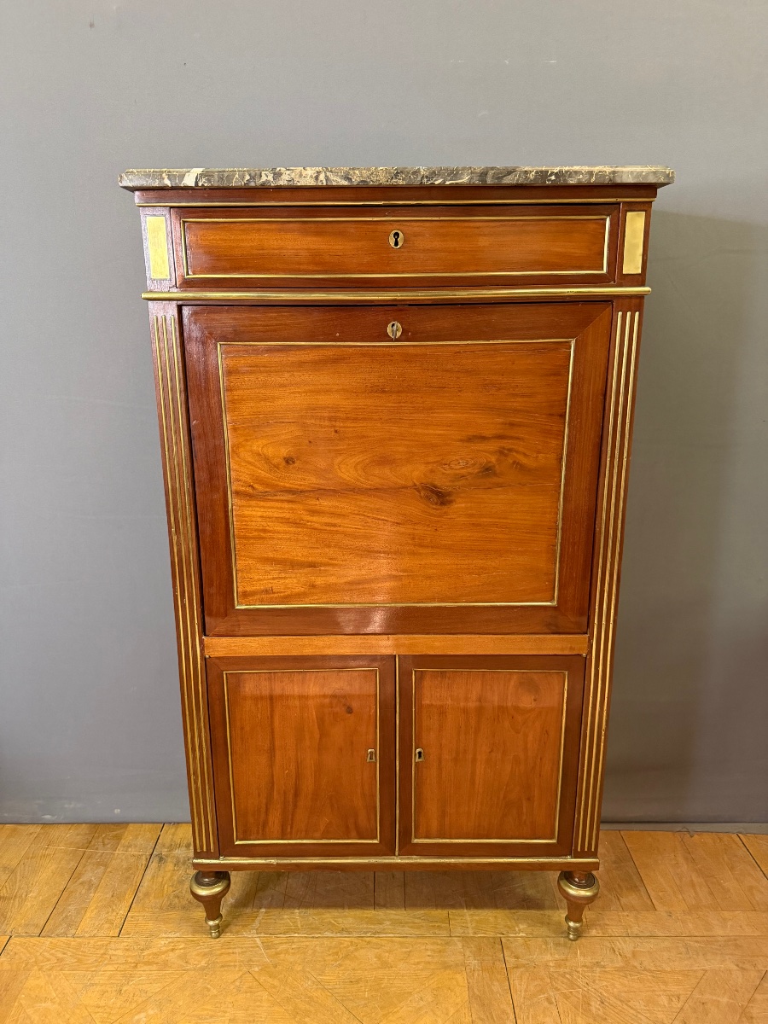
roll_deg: -0.3
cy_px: 512
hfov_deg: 56.8
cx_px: 384
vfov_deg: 71.6
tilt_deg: -16.0
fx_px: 710
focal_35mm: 24
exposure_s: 1/50
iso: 800
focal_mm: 6.76
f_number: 1.78
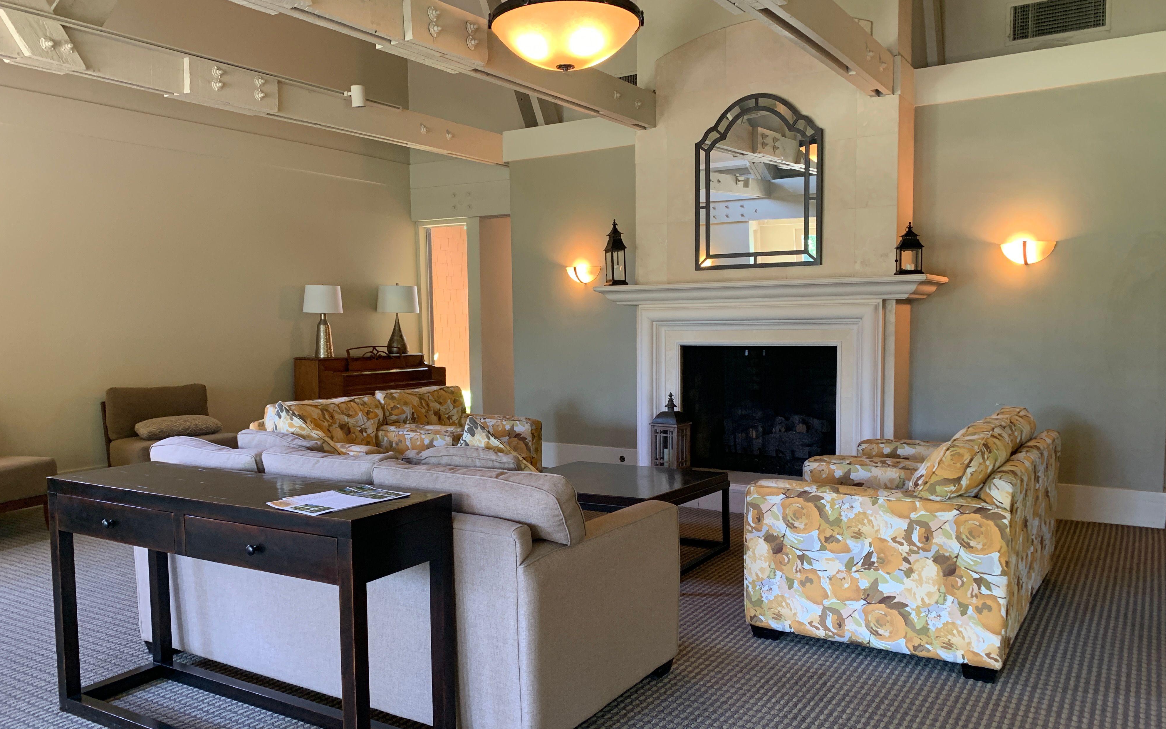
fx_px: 890
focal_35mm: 28
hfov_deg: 66.5
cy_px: 401
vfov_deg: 44.5
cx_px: 577
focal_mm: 4.25
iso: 200
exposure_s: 1/60
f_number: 1.8
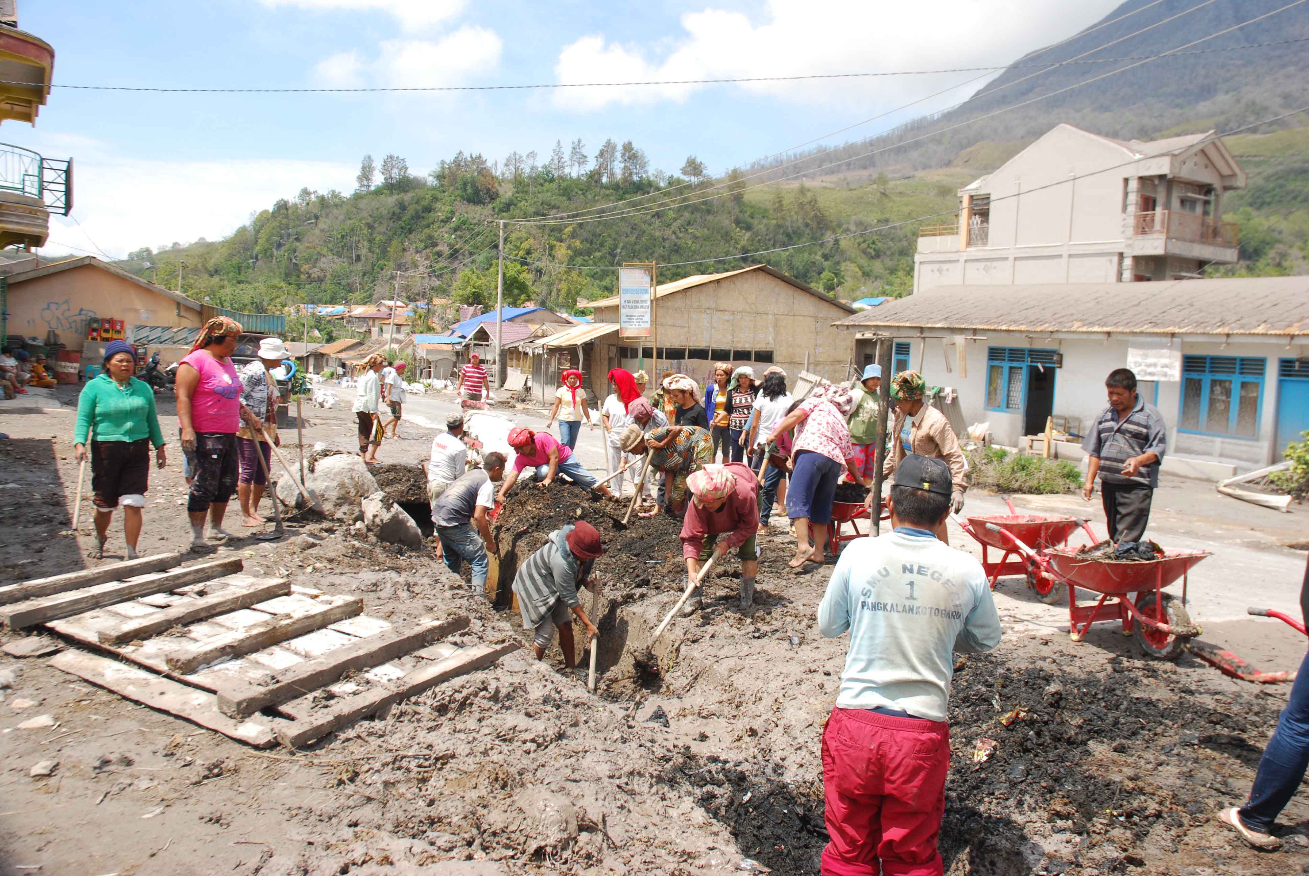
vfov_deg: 48.0
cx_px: 654
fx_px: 983
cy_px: 438
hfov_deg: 67.3
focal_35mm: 27
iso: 200
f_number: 8
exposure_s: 1/250
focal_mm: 18
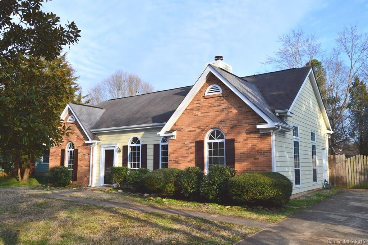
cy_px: 122
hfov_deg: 62.0
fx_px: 306
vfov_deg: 43.5
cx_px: 184
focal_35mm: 30
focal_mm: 20
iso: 400
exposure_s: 1/400
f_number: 11
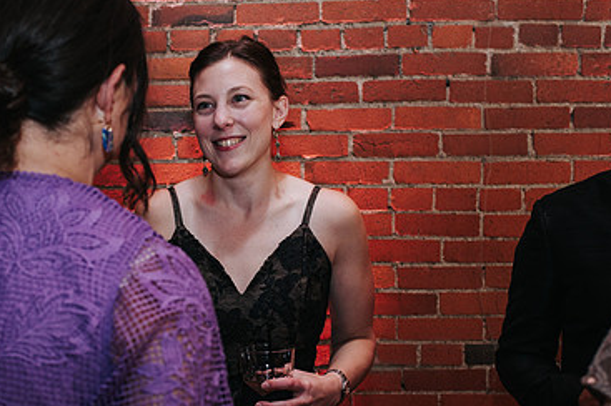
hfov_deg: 33.5
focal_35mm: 59
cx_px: 175
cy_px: 263
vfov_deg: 22.9
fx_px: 1000
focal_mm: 35
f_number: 4
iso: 800
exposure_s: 1/200
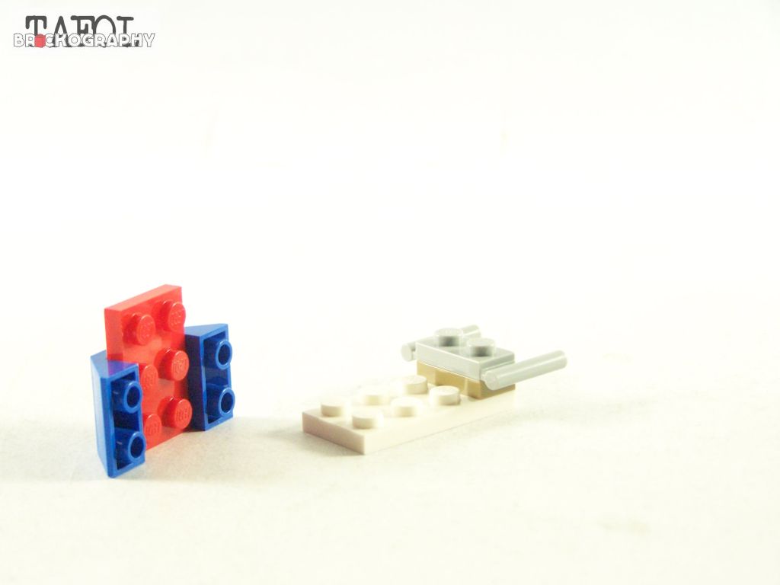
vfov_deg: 18.0
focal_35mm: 82
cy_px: 292
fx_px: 1848
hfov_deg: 23.8
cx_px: 390
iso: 400
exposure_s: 1/60
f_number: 3.2
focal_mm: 13.7
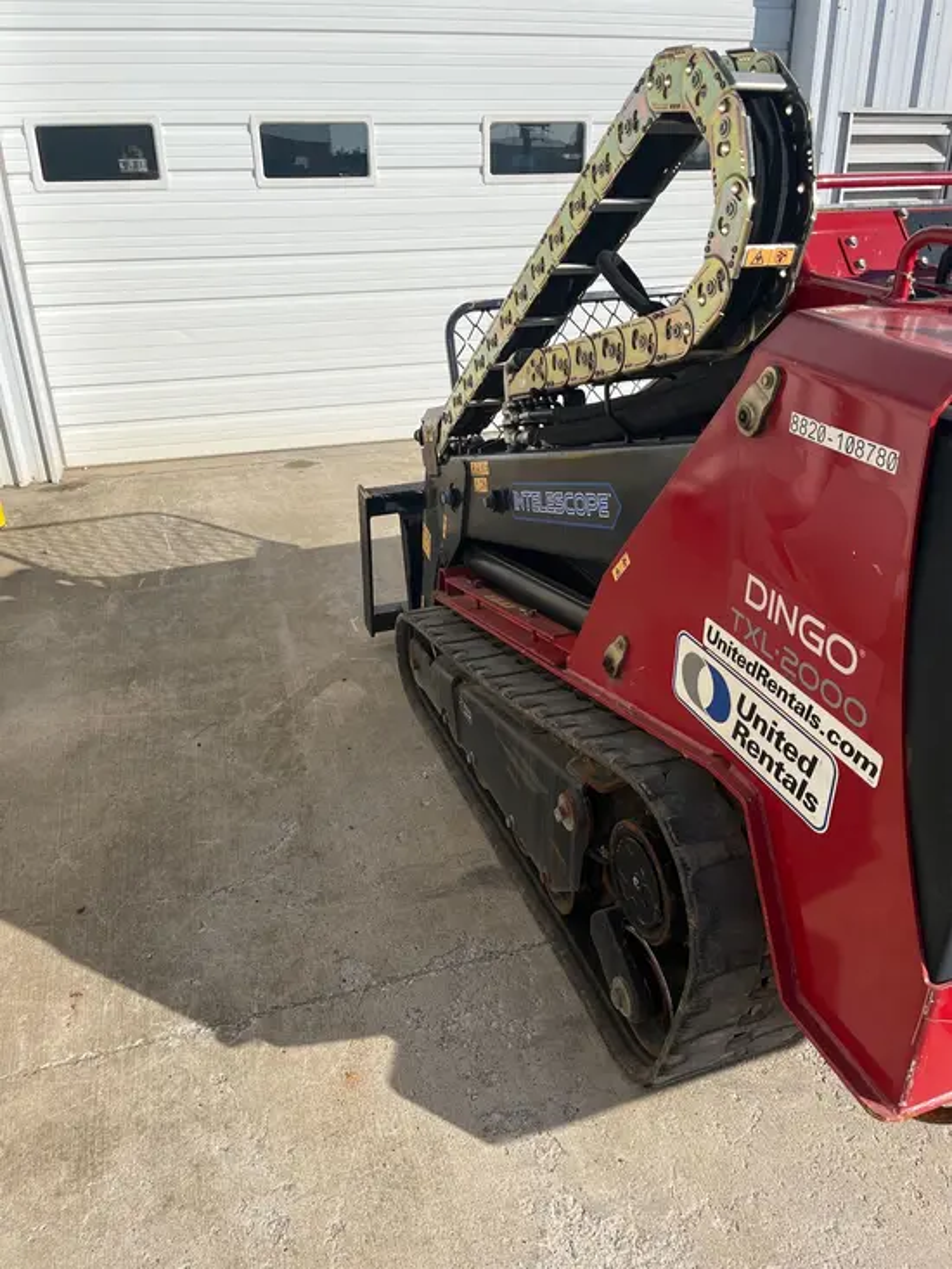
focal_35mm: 26
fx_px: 953
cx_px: 476
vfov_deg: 67.3
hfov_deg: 53.1
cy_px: 634
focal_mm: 5.1
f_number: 1.6
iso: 50
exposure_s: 1/4149
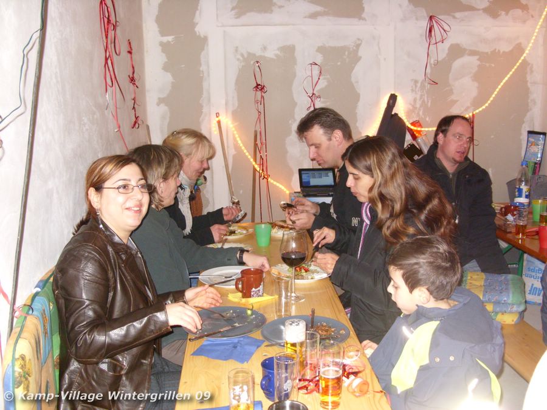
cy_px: 205
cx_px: 274
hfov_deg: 49.0
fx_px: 600
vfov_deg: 37.7
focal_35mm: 38
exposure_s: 1/30
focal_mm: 6.3
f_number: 2.8
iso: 300
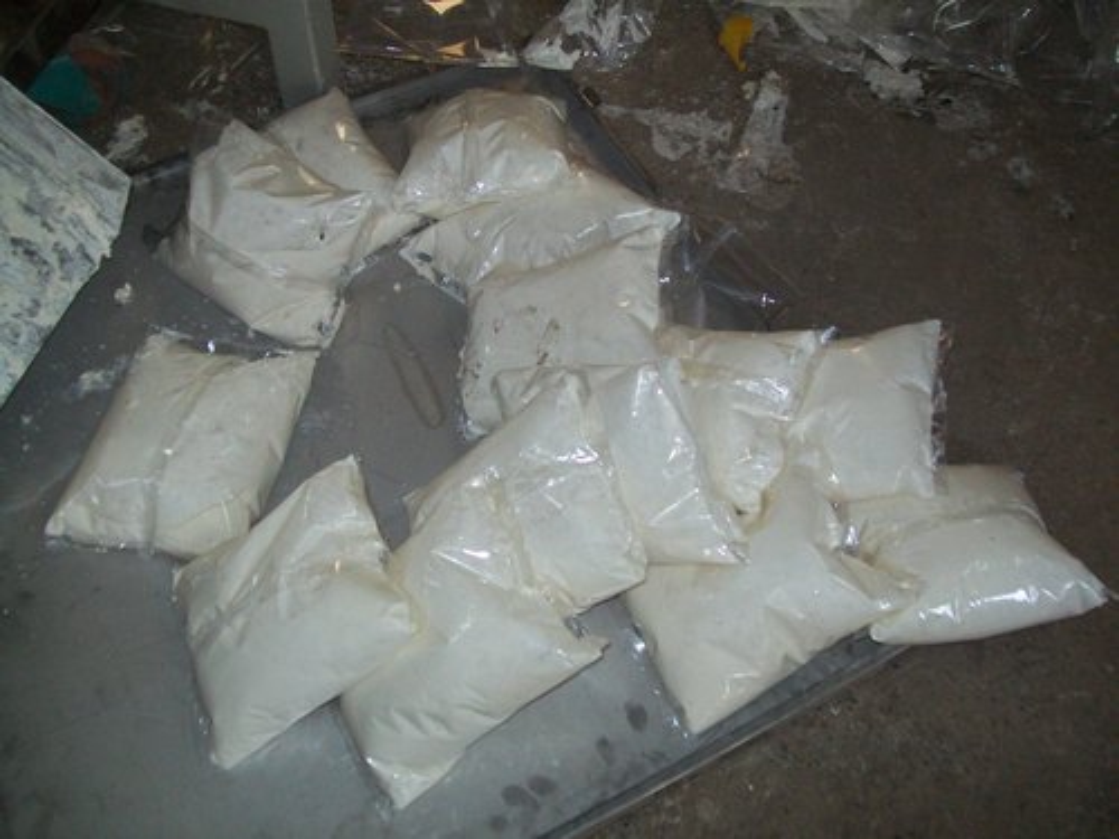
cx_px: 560
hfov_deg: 51.4
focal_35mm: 36
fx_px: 1164
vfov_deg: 39.7
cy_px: 420
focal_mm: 6
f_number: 2.7
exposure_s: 1/60
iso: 160
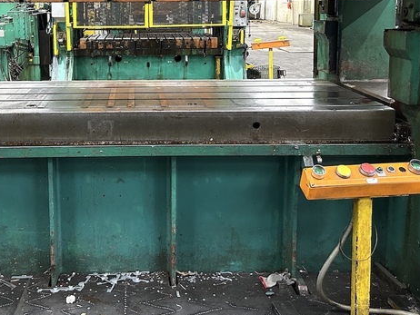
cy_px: 71
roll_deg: +0.7
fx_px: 546
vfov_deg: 31.5
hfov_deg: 41.4
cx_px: 135
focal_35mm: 45
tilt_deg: -7.9
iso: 400
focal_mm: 5.7
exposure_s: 1/40
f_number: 1.5
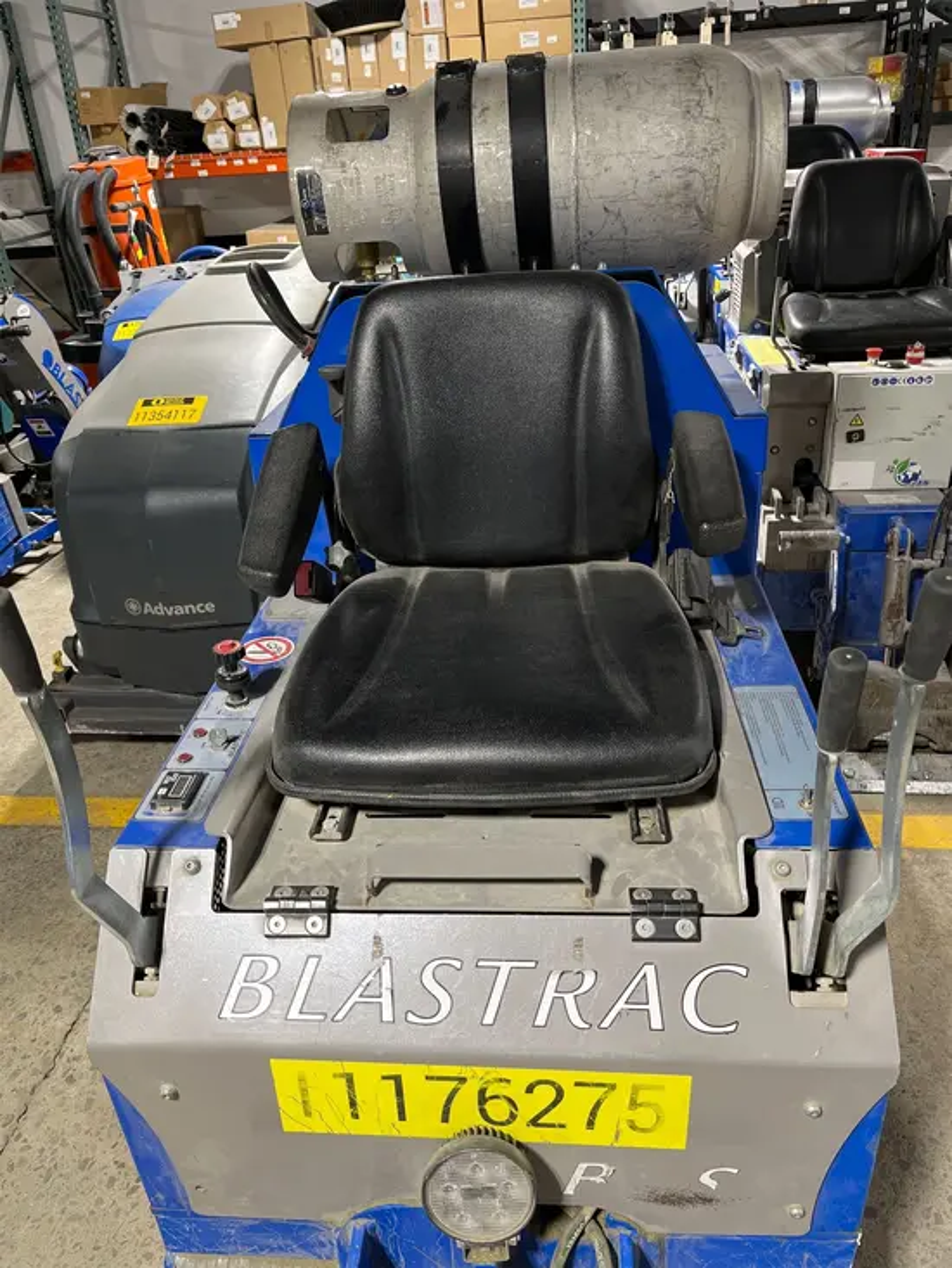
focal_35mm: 26
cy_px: 634
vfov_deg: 67.3
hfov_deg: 53.1
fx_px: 953
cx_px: 476
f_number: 1.6
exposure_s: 1/60
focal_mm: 5.1
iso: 100
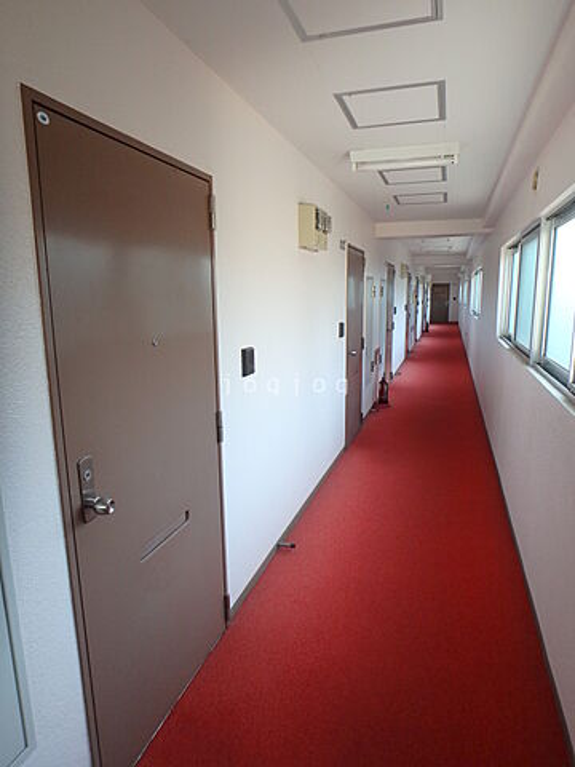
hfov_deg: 63.4
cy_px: 384
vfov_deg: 79.0
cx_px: 288
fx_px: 465
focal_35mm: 21
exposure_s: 1/60
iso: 200
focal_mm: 3.7
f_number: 3.5
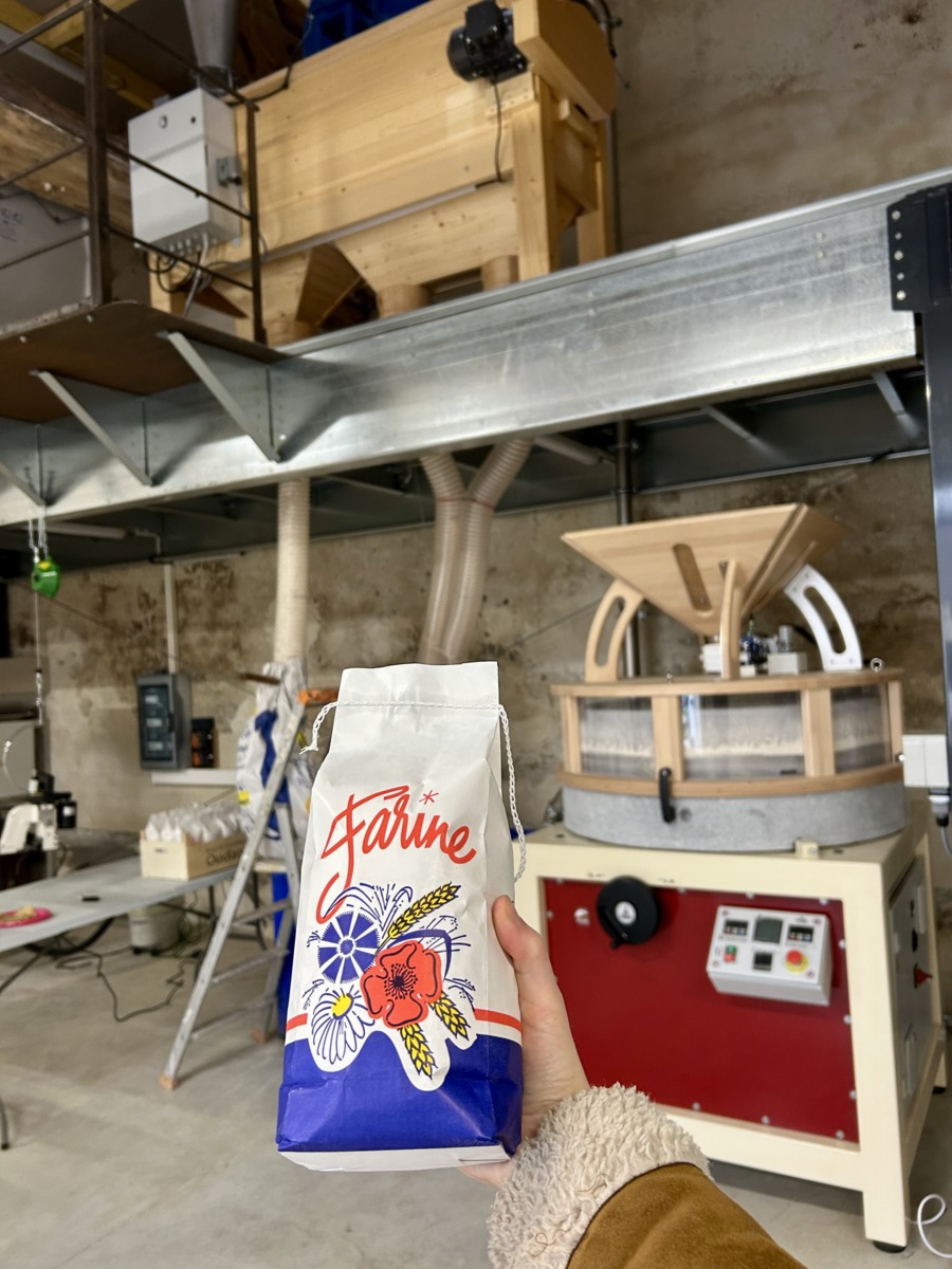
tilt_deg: +3.5
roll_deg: +3.0
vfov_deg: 67.3
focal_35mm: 26
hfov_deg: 53.1
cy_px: 634
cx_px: 476
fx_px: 953
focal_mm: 5.7
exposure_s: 1/81
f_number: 1.5
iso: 125
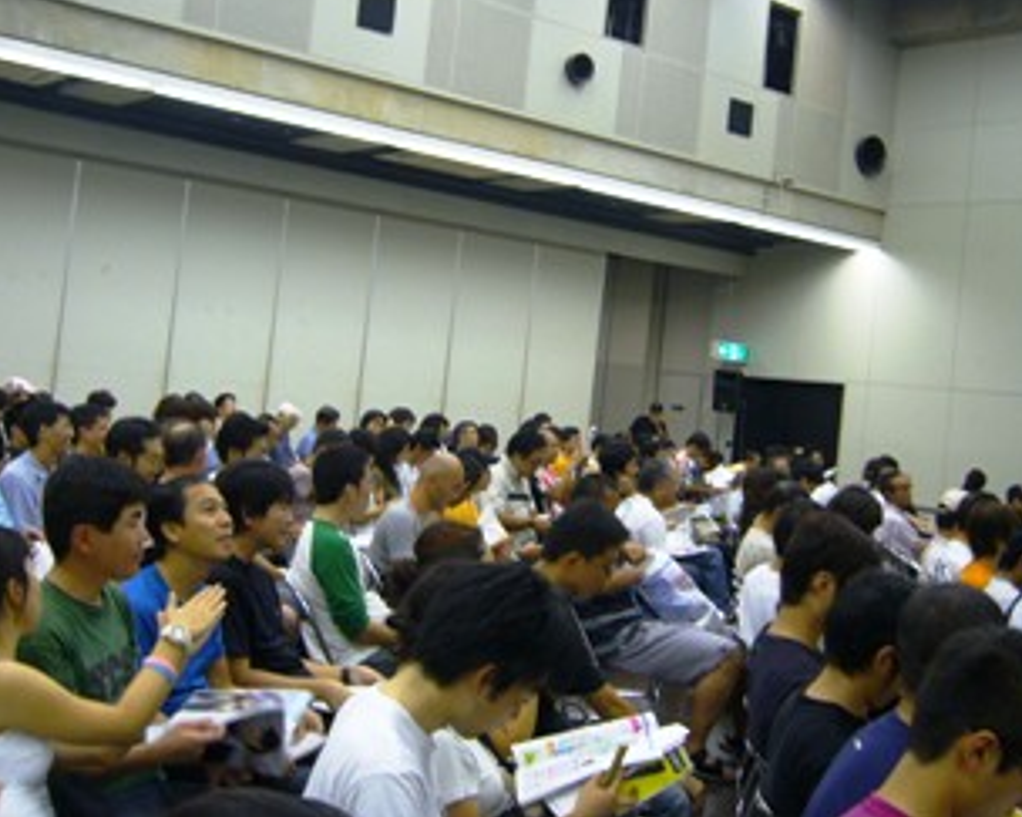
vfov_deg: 33.3
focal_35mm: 45
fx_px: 1361
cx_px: 558
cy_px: 316
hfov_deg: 41.1
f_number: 2.8
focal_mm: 5.8
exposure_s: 1/20
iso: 100
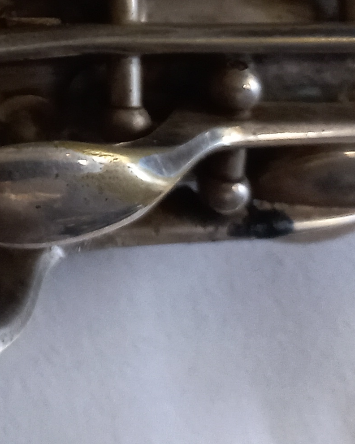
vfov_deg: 15.7
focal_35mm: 114
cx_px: -332
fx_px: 1497
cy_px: -192
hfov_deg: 12.1
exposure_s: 1/50
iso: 125
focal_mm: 4.6
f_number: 1.8
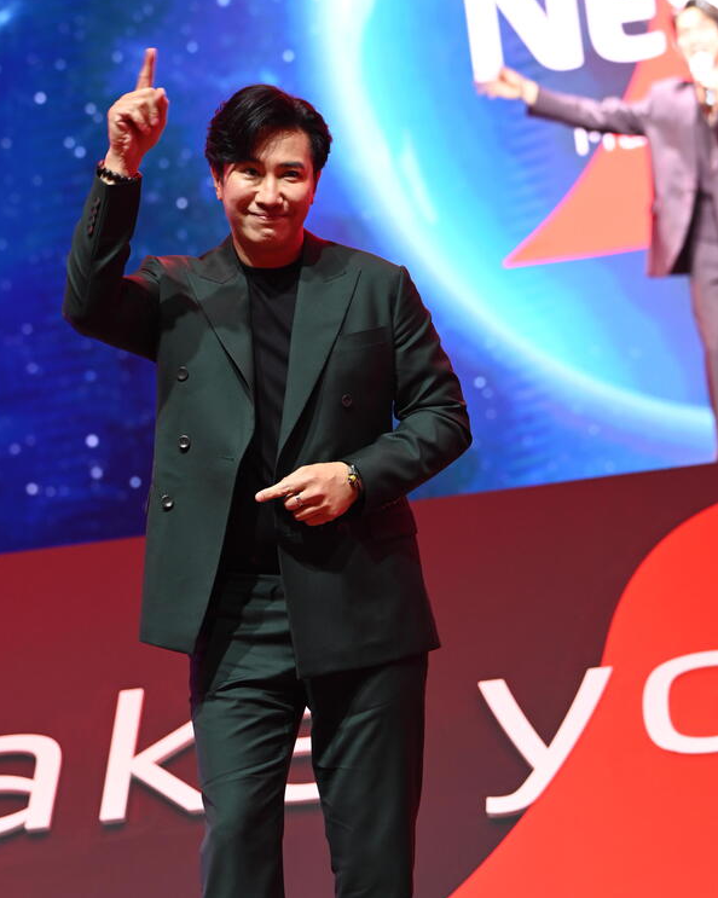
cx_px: 357
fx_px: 3056
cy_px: 462
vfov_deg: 16.7
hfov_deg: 13.4
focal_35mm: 115
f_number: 4
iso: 2000
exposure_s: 1/100
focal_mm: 101
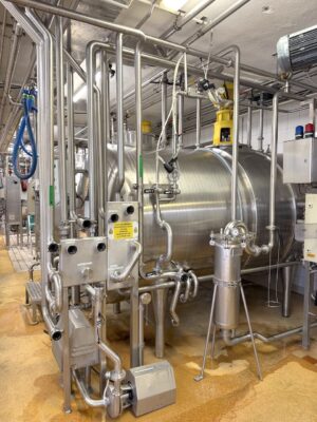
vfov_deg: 71.6
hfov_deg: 56.8
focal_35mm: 24
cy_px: 211
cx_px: 158
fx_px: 293
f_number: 1.78
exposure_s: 1/50
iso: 125
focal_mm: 6.76
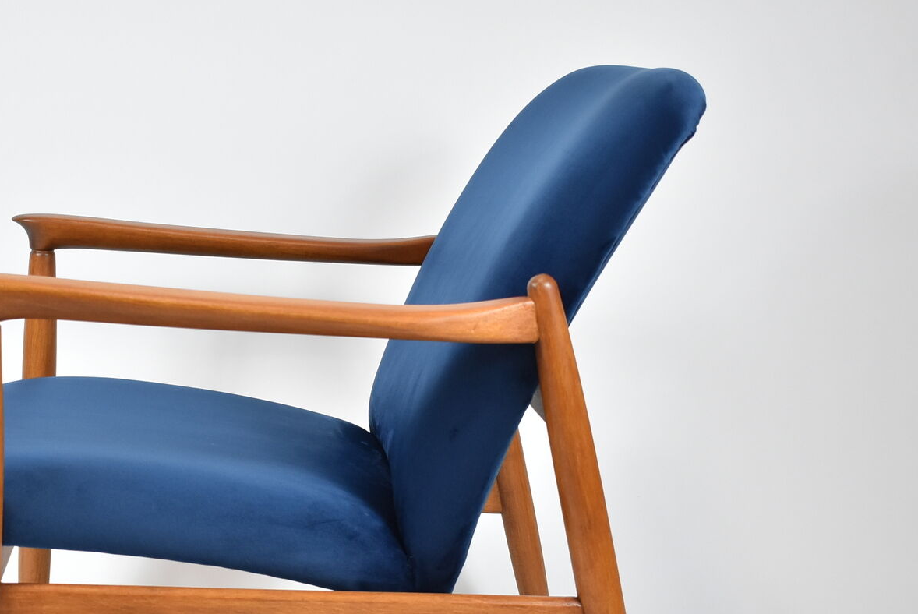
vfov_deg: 18.4
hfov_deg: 27.2
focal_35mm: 74
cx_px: 288
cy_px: 457
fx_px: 1885
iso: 800
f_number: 4.2
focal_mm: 29
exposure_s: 1/125
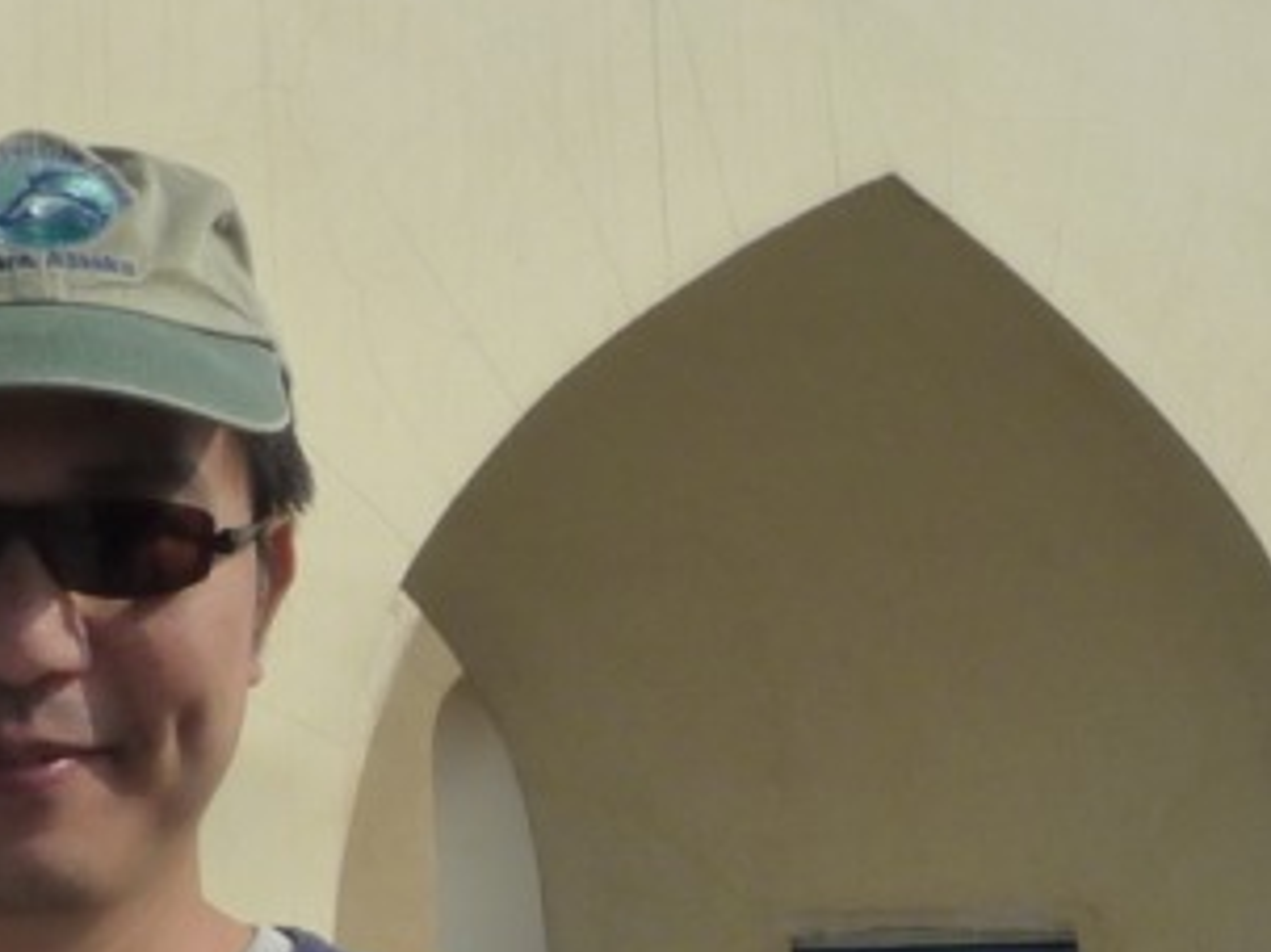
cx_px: 46
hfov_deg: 19.4
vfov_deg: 14.9
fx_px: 3634
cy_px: 466
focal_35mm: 99
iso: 160
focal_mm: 4.4
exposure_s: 1/640
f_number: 7.1
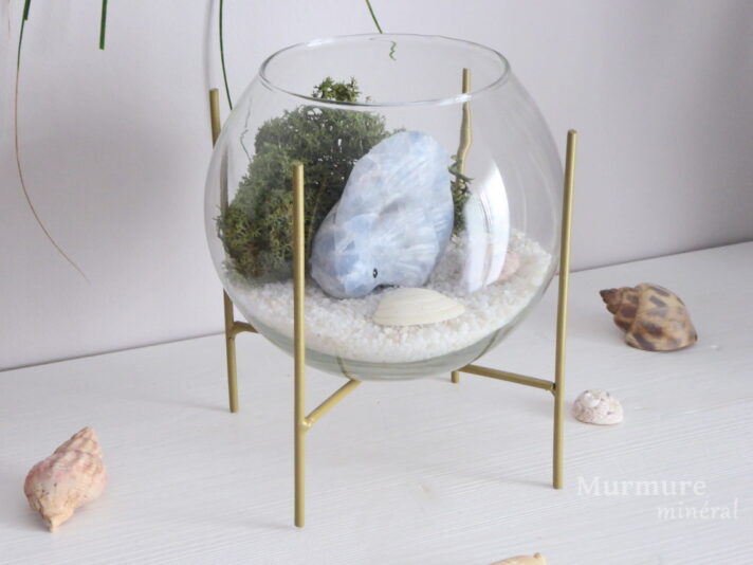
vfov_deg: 18.7
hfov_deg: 24.7
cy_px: 282
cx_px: 376
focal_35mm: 79
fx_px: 1718
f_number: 4.6
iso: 400
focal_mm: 13.2
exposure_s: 1/20
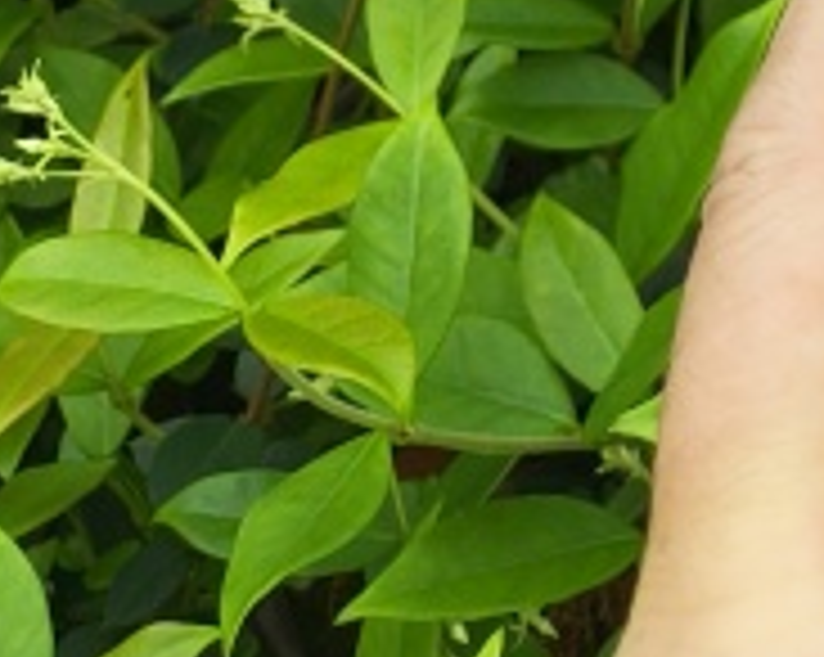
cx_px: 1702
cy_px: -1654
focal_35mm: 148
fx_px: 3605
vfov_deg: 8.0
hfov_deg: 11.6
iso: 80
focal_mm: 4.84
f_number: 1.8
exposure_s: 1/130
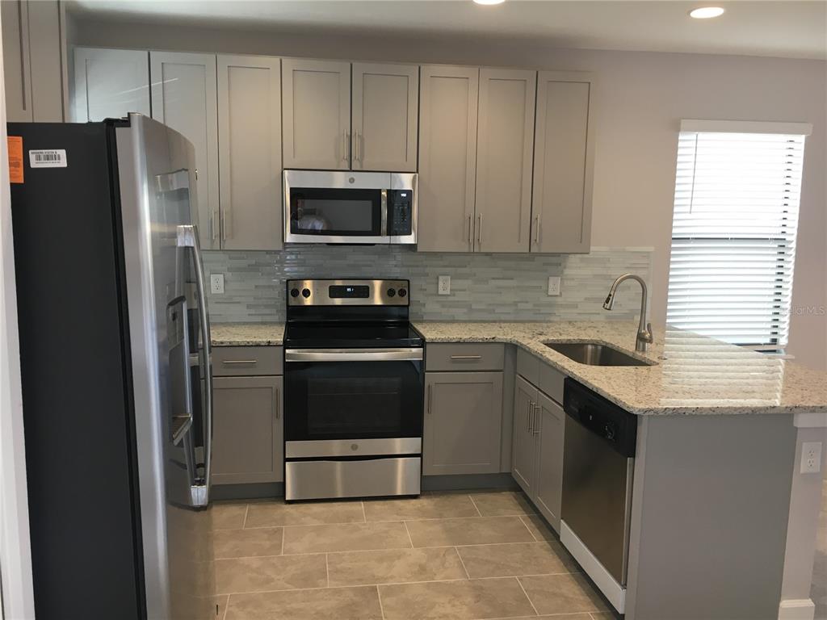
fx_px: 693
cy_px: 310
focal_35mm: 29
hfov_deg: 61.7
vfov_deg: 48.2
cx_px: 414
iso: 50
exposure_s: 1/30
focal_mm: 4.15
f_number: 2.2
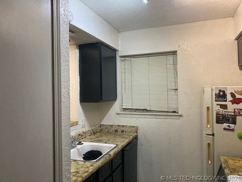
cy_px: 91
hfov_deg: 63.4
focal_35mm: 28
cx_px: 121
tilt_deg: +1.0
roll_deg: +1.4
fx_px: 196
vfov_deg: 49.7
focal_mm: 3.99
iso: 250
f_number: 1.8
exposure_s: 1/60
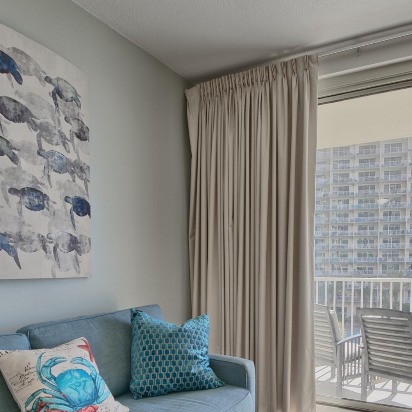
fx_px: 391
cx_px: 231
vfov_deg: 53.4
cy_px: 302
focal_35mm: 29
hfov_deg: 55.5
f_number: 8
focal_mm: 12
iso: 500
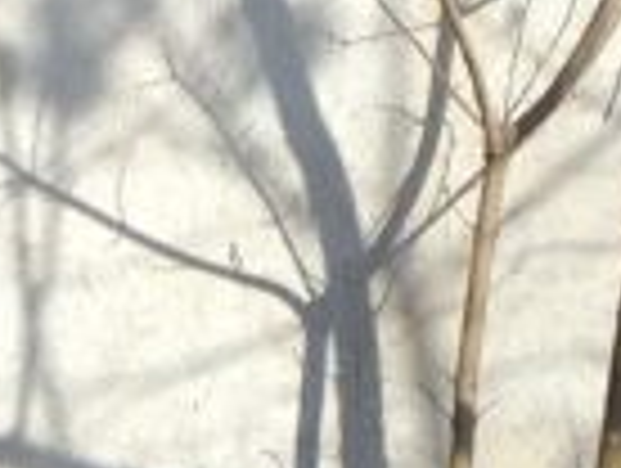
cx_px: -288
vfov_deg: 9.4
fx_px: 2696
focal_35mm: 150
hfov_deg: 12.5
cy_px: 886
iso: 40
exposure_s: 1/883
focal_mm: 3.6
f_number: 1.9
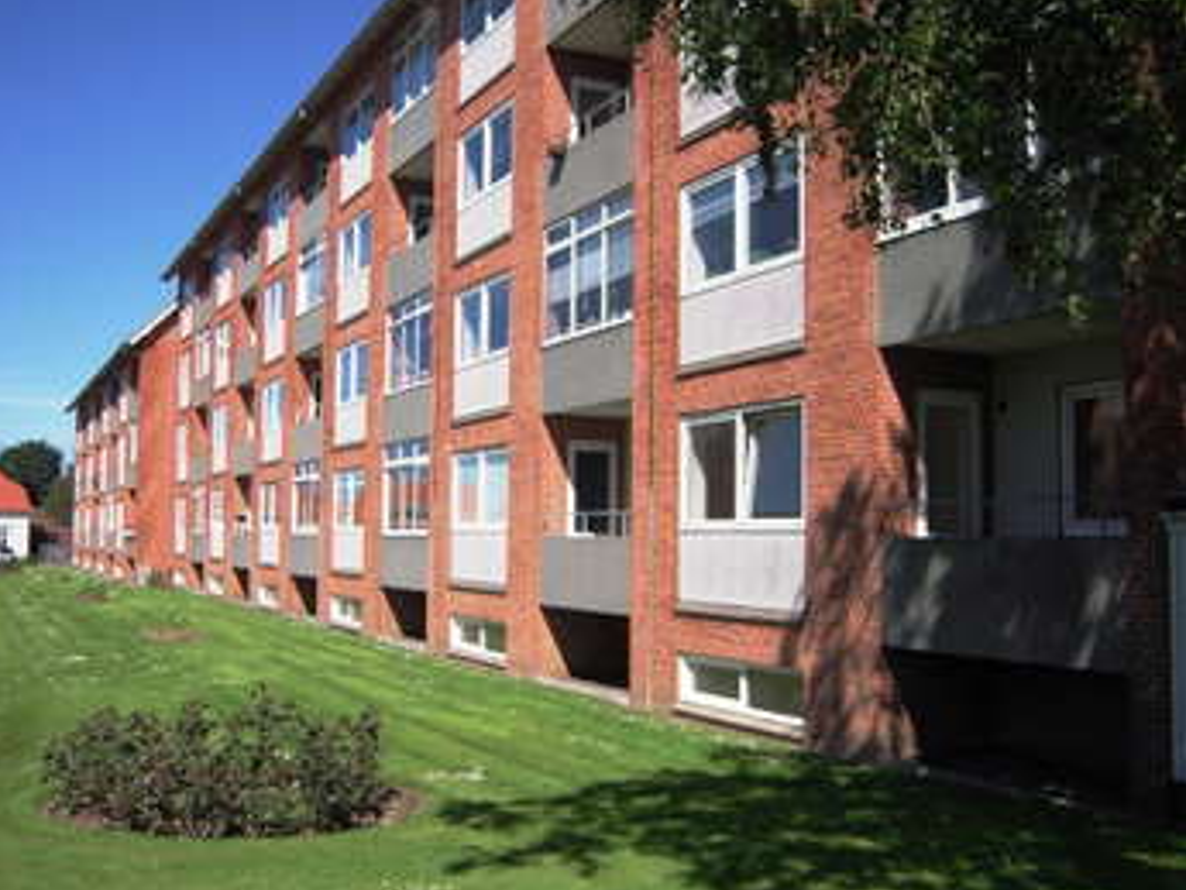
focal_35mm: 40
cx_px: 552
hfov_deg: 46.7
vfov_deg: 36.0
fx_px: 1371
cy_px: 443
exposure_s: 1/500
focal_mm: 6.5
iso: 100
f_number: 6.1
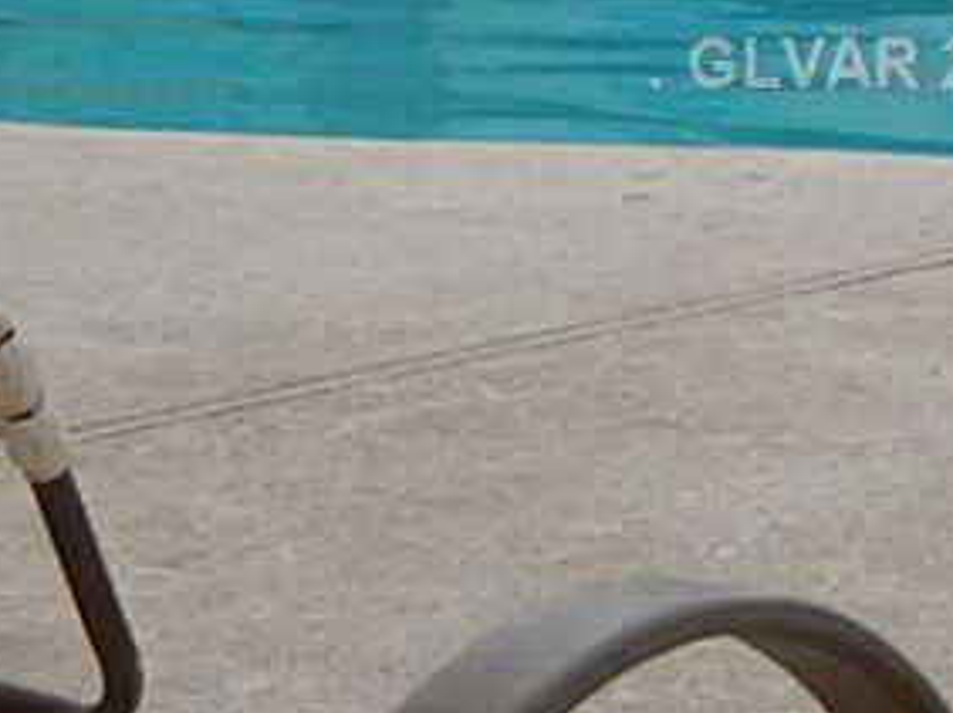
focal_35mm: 213
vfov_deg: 6.9
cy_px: 64
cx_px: 892
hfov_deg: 9.3
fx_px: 5859
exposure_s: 1/250
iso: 125
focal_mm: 13.5
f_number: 4.2
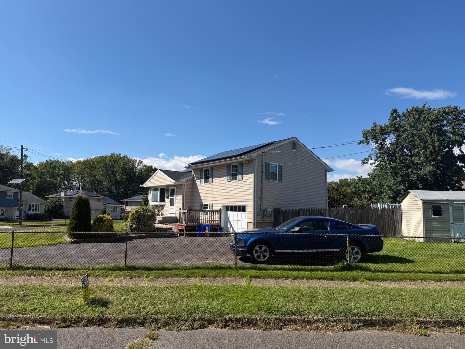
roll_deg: +0.1
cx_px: 232
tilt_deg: +6.0
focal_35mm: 24
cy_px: 174
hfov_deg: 71.6
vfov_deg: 56.8
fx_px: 322
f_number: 1.78
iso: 80
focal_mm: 6.76
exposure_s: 1/5319
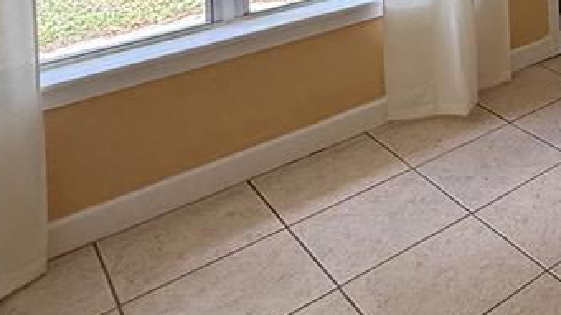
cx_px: 718
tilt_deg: -1.8
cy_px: -193
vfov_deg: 20.8
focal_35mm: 46
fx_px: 684
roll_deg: +1.6
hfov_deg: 33.5
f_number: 2.2
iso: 160
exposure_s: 1/99
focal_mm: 2.22
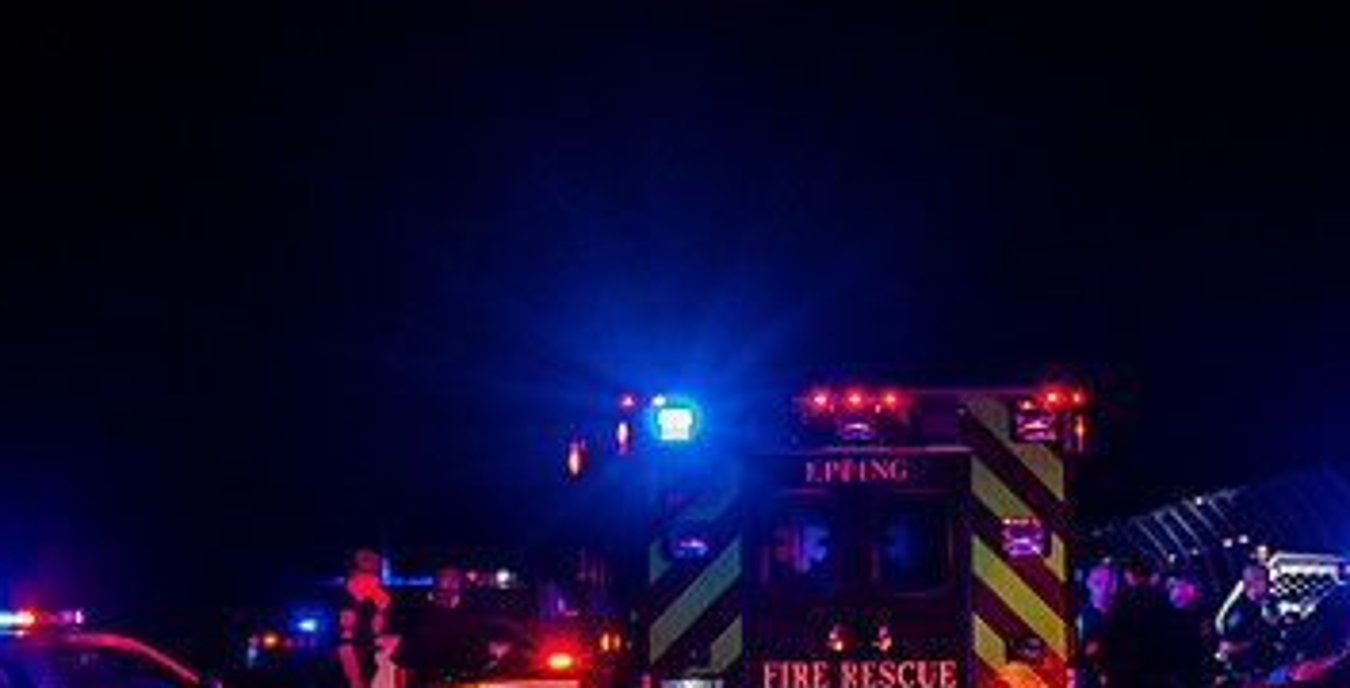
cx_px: 747
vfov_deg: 4.1
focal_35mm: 276
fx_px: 9666
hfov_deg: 8.0
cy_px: 599
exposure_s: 1/100
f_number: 4.5
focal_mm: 98
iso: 2000
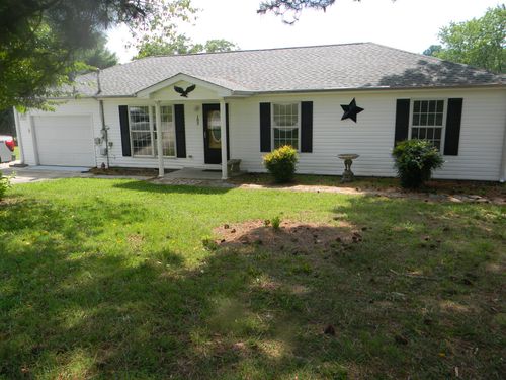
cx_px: 253
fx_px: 409
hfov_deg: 63.4
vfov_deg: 49.7
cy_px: 190
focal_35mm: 28
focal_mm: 5
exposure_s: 1/360
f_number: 3.5
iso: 80
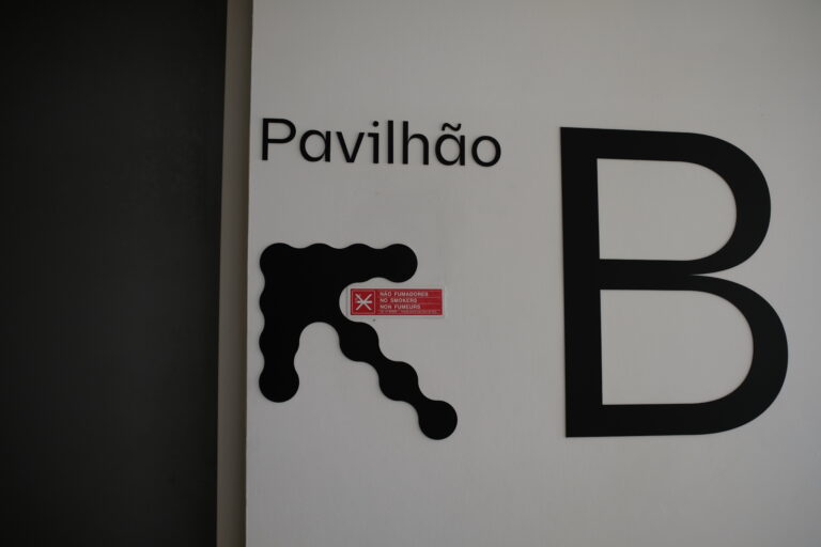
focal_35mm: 38
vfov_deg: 35.1
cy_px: 274
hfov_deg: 50.7
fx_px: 867
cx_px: 410
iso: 200
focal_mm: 25
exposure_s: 1/680
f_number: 1.7
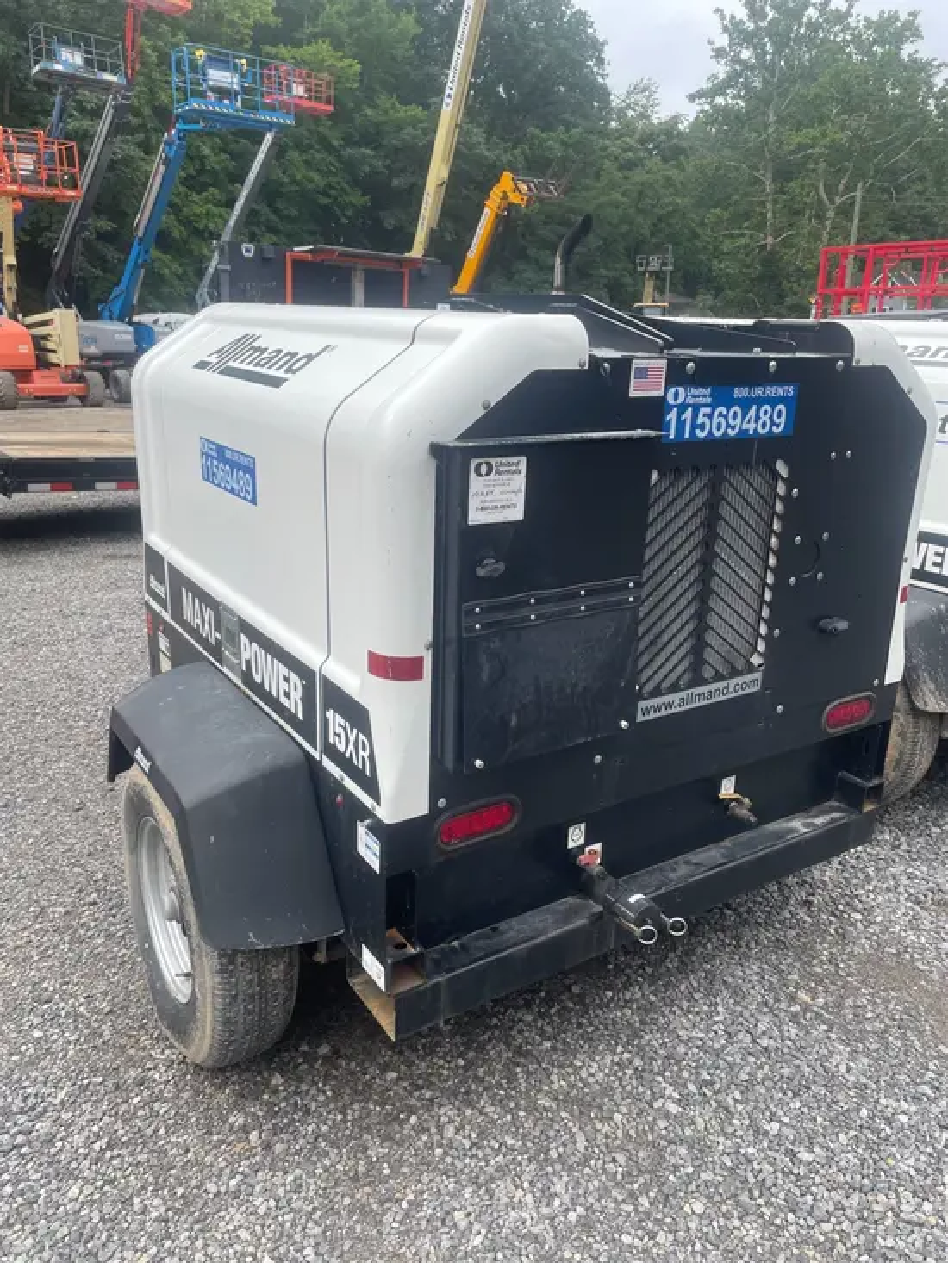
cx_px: 474
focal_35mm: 26
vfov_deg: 67.3
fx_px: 949
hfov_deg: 53.1
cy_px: 632
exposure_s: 1/932
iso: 32
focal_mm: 4.2
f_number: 1.6
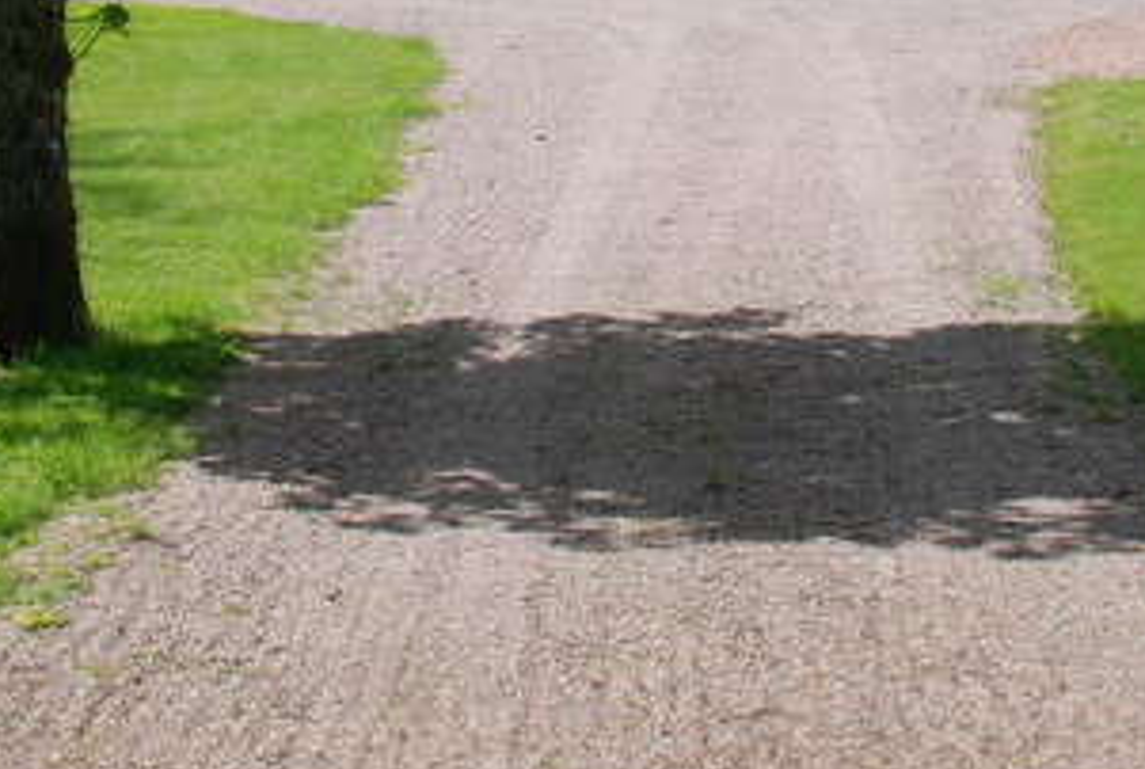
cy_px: -211
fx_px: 2741
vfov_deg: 15.3
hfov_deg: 23.6
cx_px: 647
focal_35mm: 86
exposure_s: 1/200
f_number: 7.1
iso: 100
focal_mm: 18
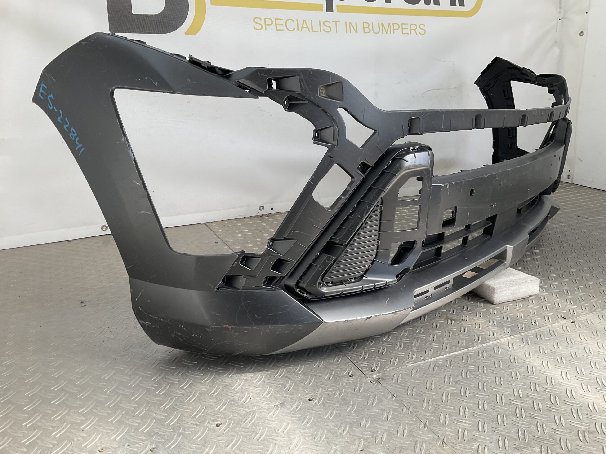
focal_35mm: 29
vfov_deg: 48.2
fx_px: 508
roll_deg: -2.1
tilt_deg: -17.8
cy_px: 227
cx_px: 303
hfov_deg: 61.7
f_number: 1.8
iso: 16
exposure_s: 1/250
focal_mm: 3
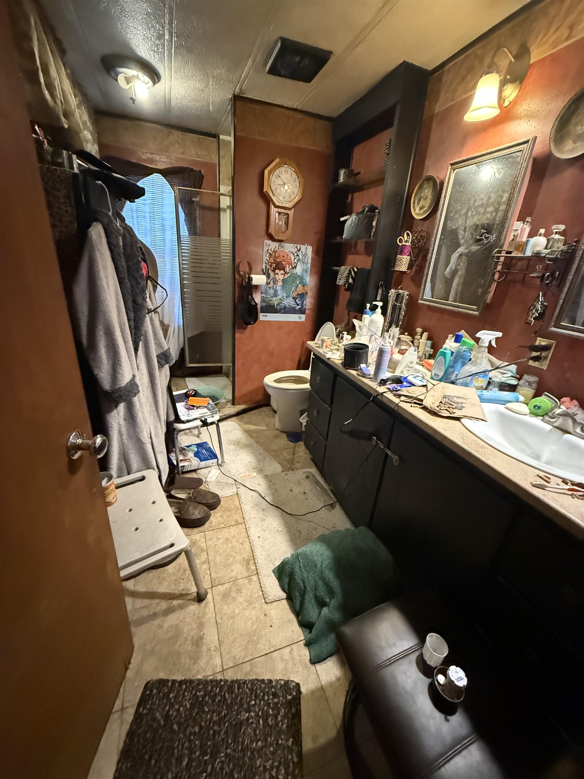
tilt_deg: -19.2
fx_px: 315
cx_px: 292
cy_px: 390
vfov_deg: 102.1
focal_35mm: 14
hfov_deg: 85.7
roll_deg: -3.2
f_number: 2.2
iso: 1250
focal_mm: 2.22
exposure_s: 1/60
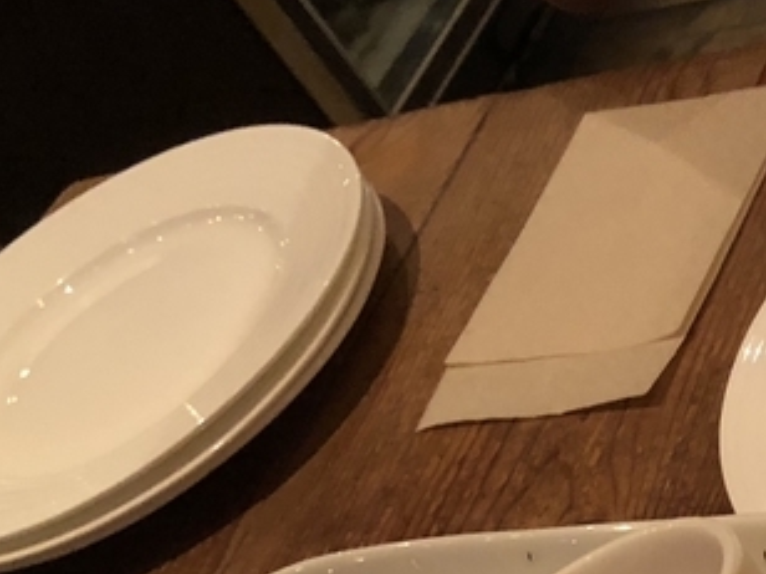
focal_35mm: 93
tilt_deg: -44.7
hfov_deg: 18.4
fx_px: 2058
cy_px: 609
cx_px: 1184
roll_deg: +29.3
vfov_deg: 15.5
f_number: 1.8
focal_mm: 3.99
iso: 100
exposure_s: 1/9
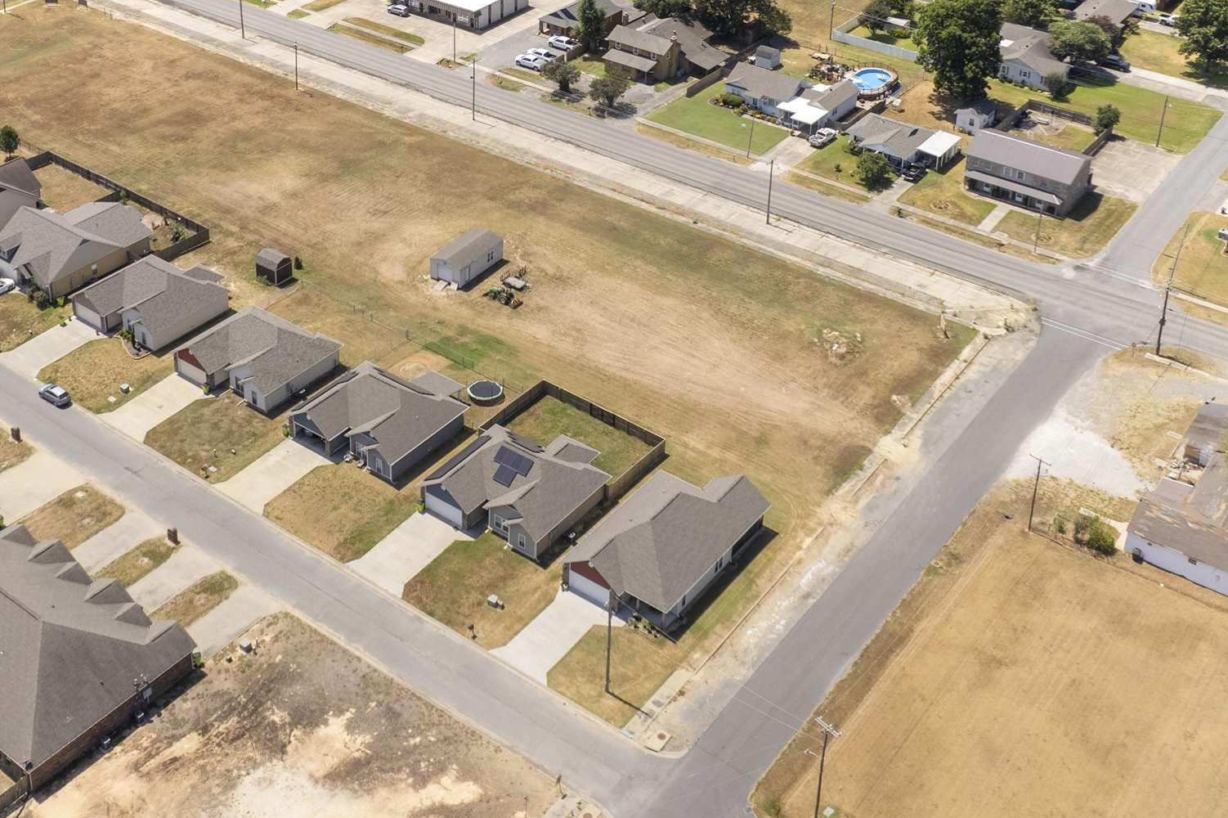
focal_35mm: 45
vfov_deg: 28.1
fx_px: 1534
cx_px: 458
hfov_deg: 43.3
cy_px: 9
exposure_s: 1/160
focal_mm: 8.38
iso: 100
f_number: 2.8
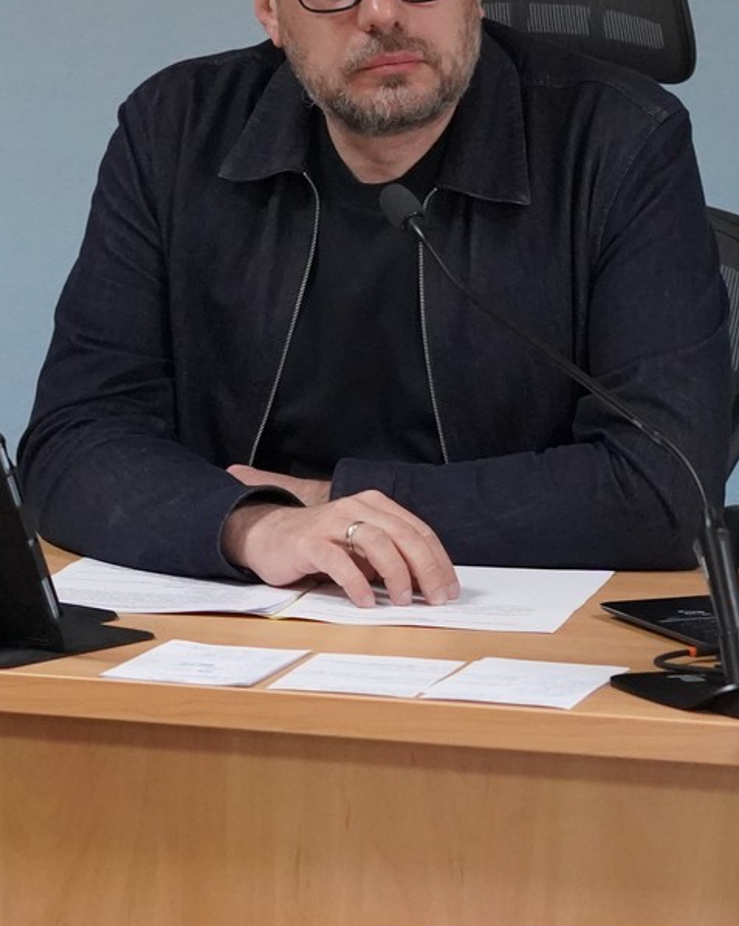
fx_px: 4131
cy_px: 239
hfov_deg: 10.2
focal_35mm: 151
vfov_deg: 12.7
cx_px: 398
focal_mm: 50
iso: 8000
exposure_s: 1/160
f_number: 4
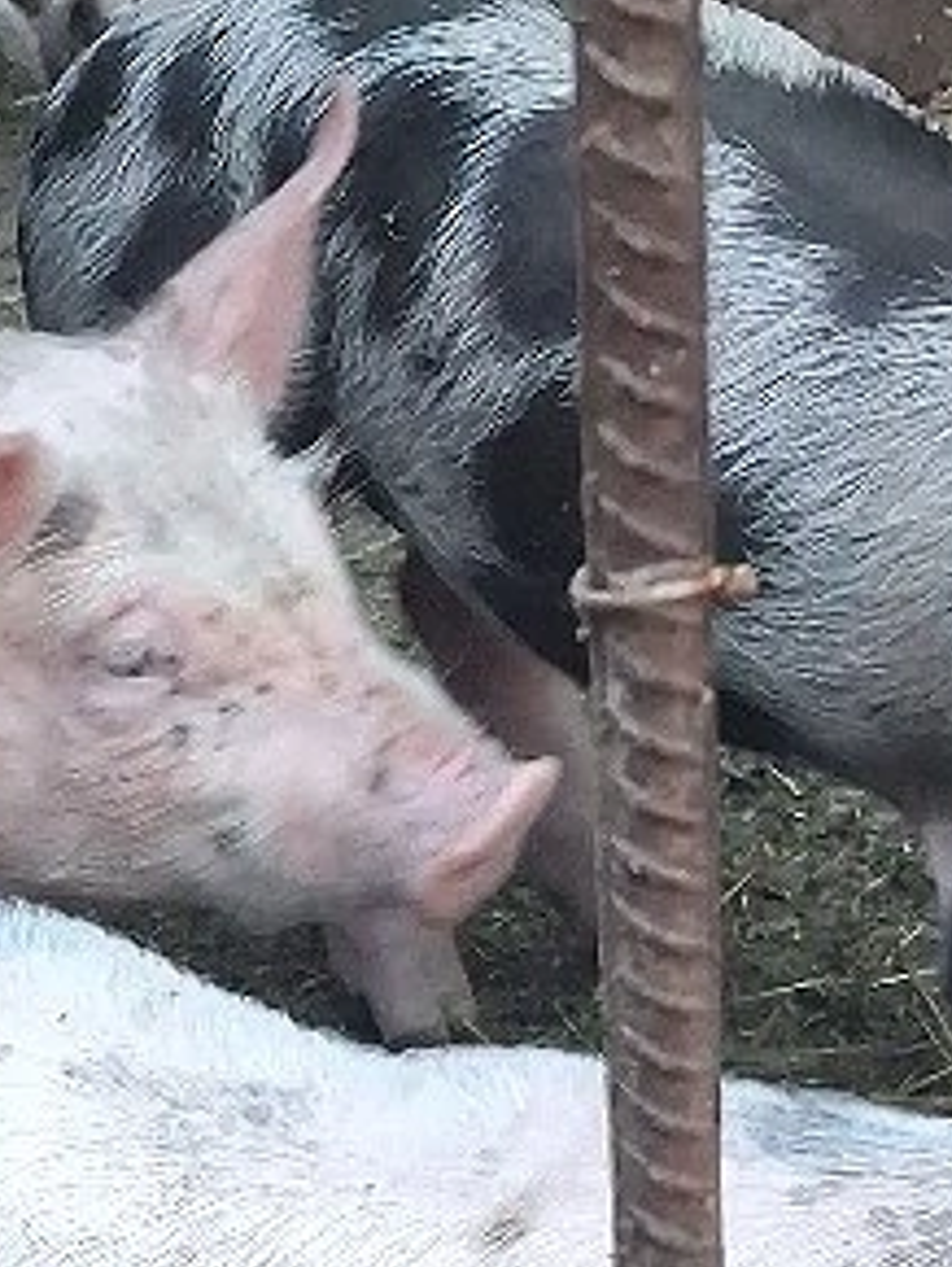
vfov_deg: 15.4
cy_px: 1426
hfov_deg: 11.7
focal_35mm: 124
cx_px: -188
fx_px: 4540
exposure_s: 1/100
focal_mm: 4
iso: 500
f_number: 1.8
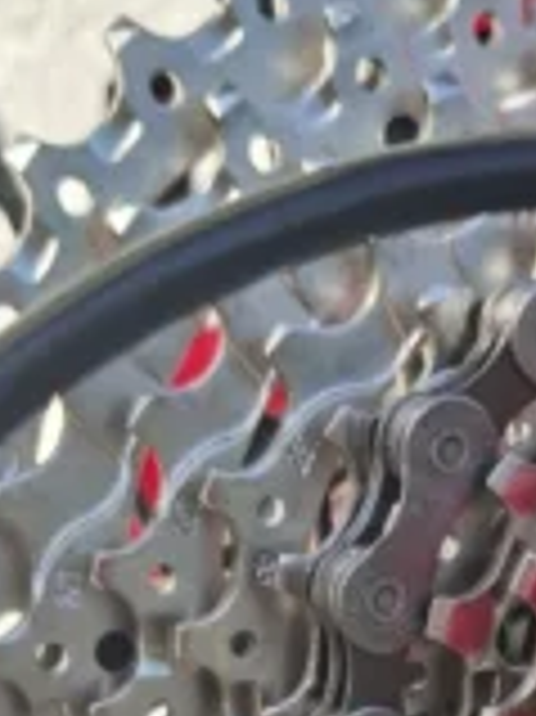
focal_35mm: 87
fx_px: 1799
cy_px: 932
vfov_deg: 20.5
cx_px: 486
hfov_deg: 16.7
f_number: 1.8
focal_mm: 5.54
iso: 50
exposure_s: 1/749
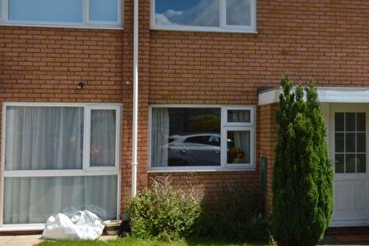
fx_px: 625
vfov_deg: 22.2
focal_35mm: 61
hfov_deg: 31.8
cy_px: 98
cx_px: 310
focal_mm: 24
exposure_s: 1/25
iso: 100
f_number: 25
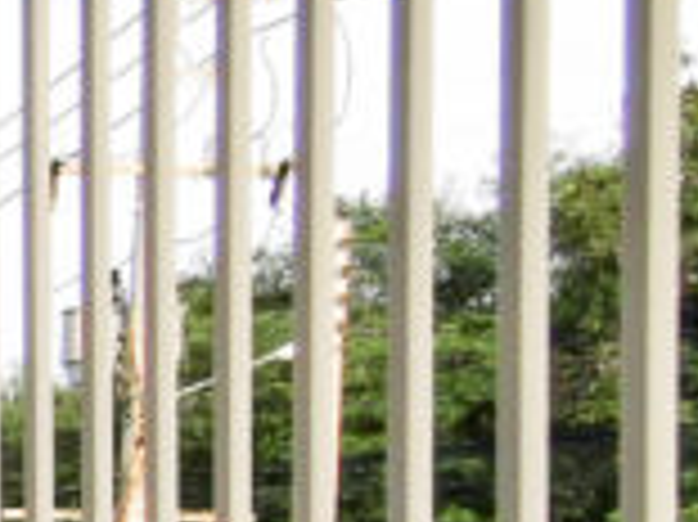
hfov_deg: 15.2
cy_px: 652
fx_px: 1793
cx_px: -883
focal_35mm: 89
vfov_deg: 15.8
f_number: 2.2
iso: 50
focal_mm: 2.35
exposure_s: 1/160
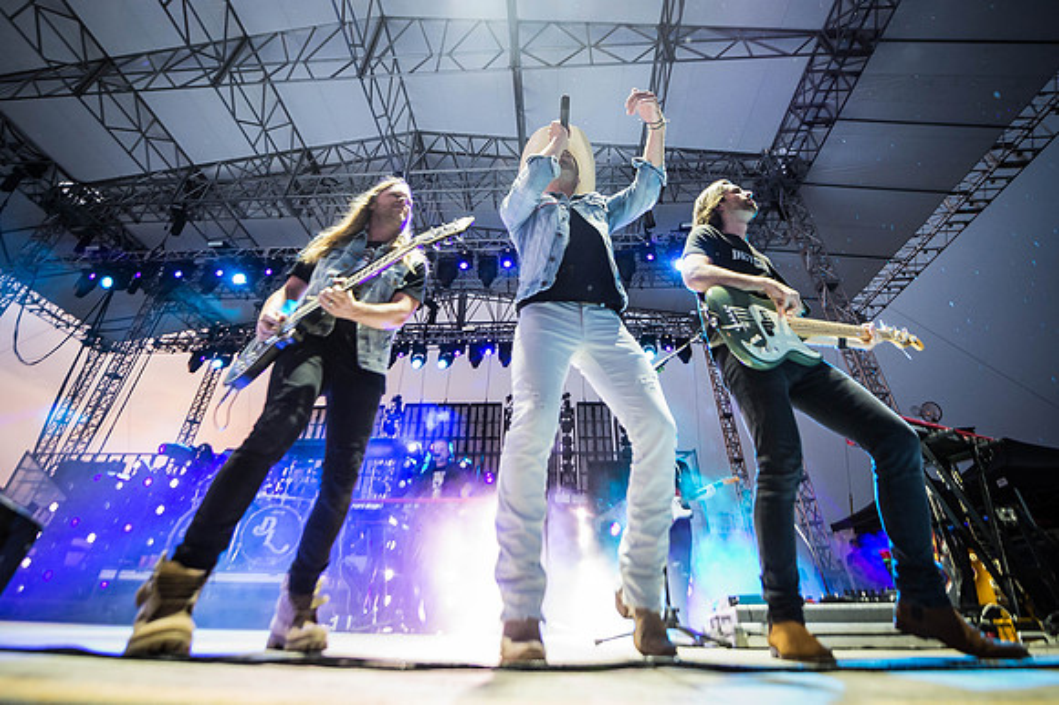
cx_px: 530
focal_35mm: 16
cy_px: 310
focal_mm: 14
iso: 3200
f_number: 2.8
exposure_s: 1/500
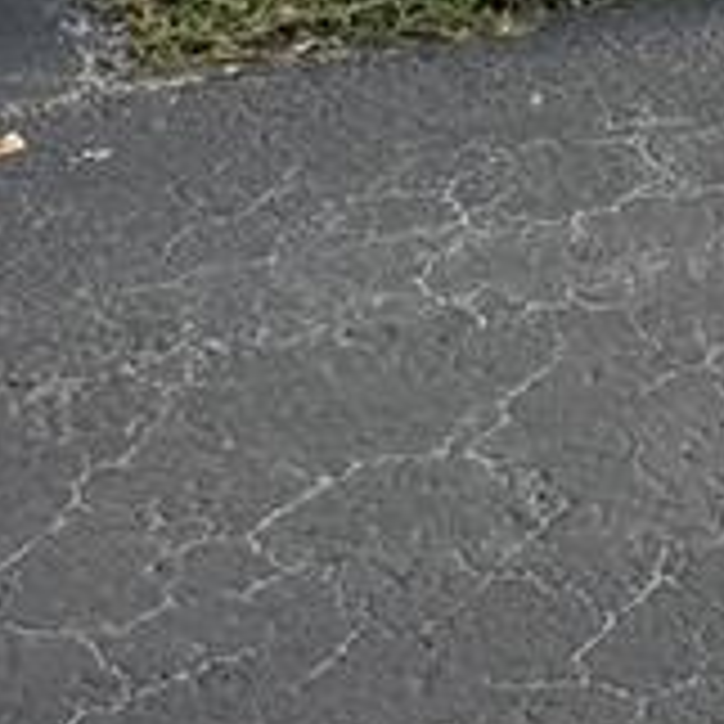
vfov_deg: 9.8
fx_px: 3739
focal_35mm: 158
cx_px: 1650
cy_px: -976
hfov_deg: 9.9
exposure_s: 1/1949
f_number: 1.78
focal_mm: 6.76
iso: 100
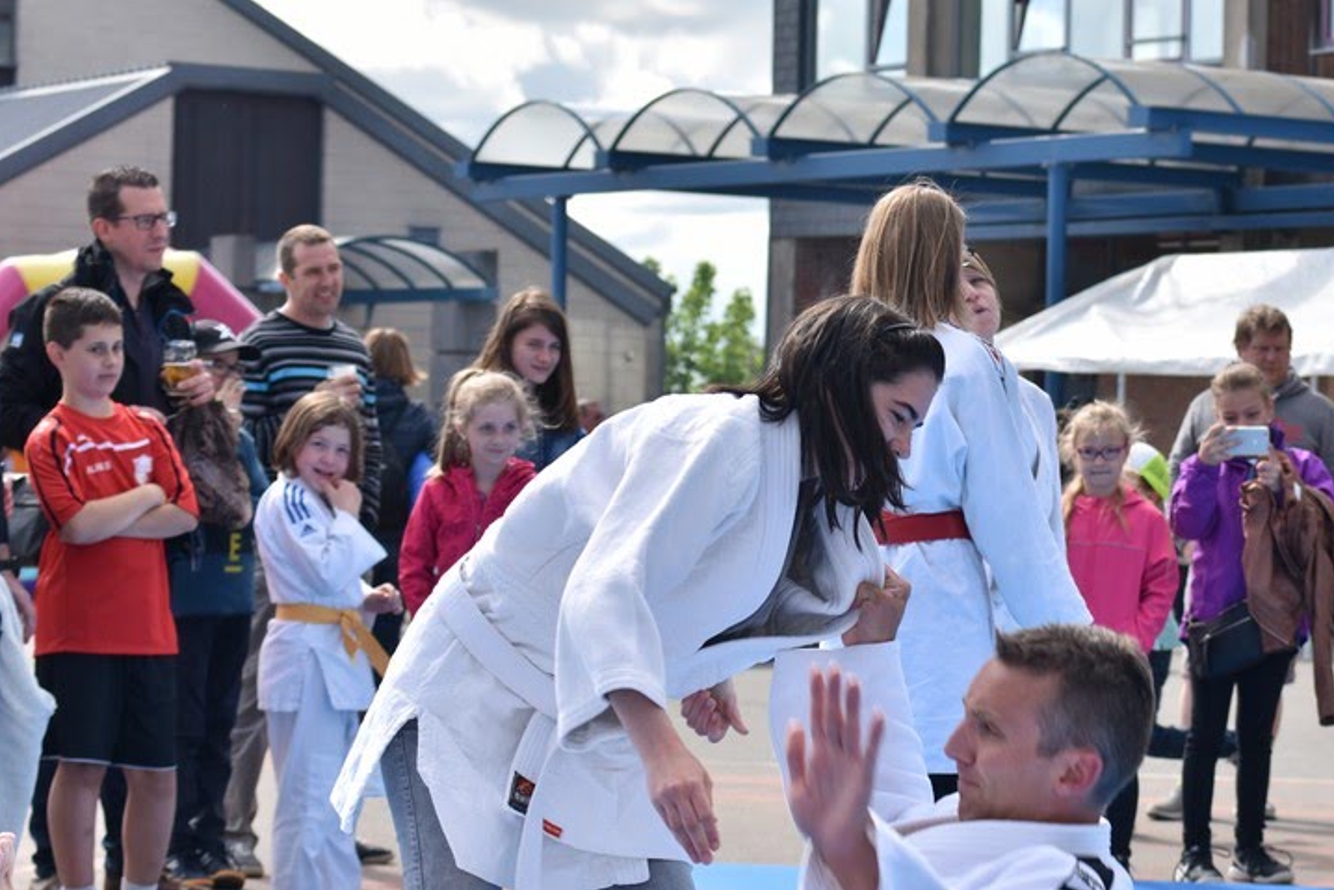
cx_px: 871
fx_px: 3965
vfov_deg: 12.8
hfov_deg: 19.0
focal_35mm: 107
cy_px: 397
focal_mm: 50
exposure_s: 1/500
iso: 100
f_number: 5
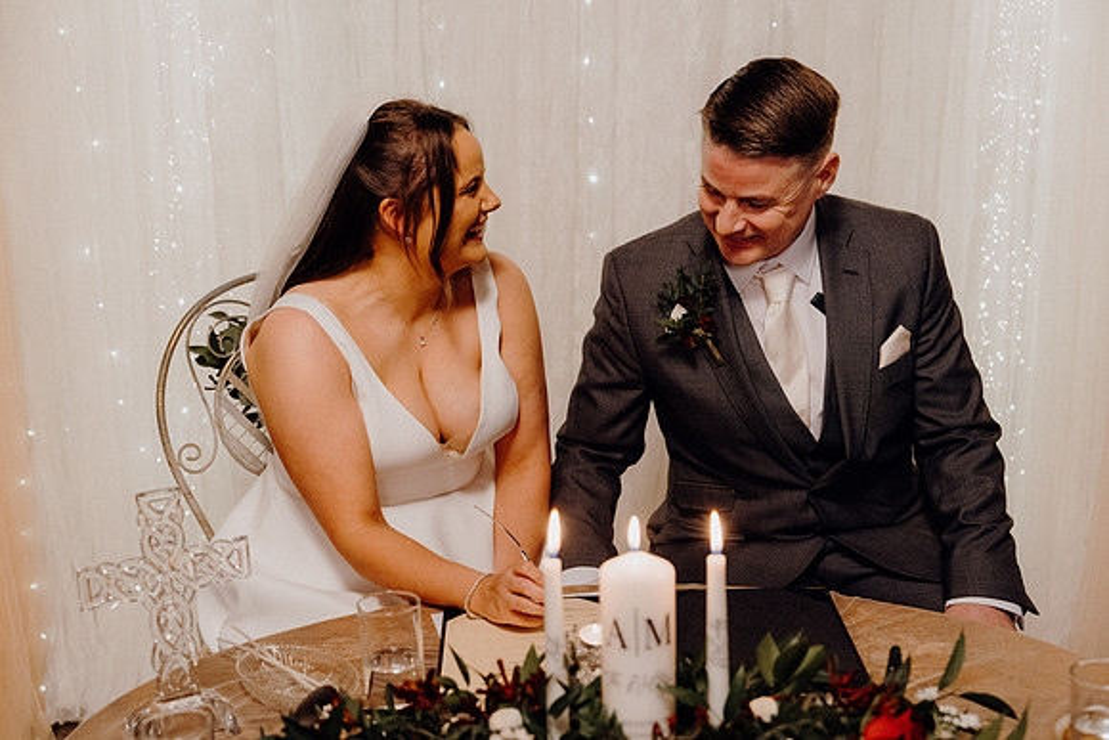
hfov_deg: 38.9
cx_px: 554
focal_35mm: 51
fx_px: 1571
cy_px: 370
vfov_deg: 26.5
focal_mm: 51
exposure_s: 1/160
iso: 3200
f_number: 3.5
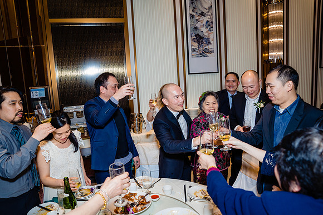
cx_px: 162
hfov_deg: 73.7
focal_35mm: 24
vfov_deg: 53.2
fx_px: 215
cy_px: 108
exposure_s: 1/160
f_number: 4
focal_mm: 24
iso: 1250
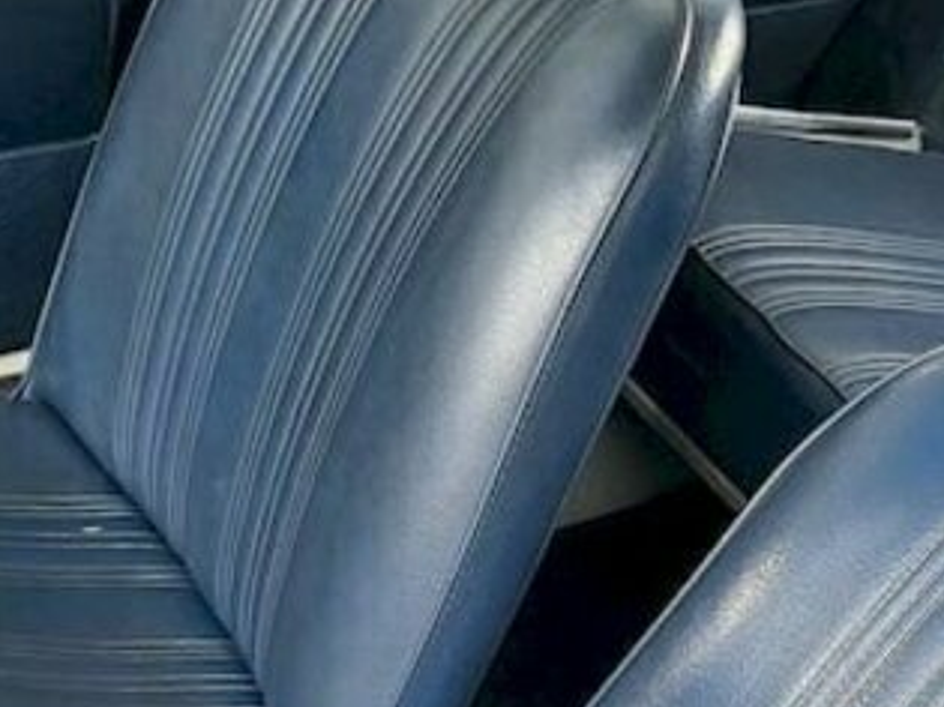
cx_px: 539
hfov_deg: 19.8
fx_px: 2699
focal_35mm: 99
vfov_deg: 13.9
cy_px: 1081
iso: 80
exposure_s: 1/100
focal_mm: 5.4
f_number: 1.8
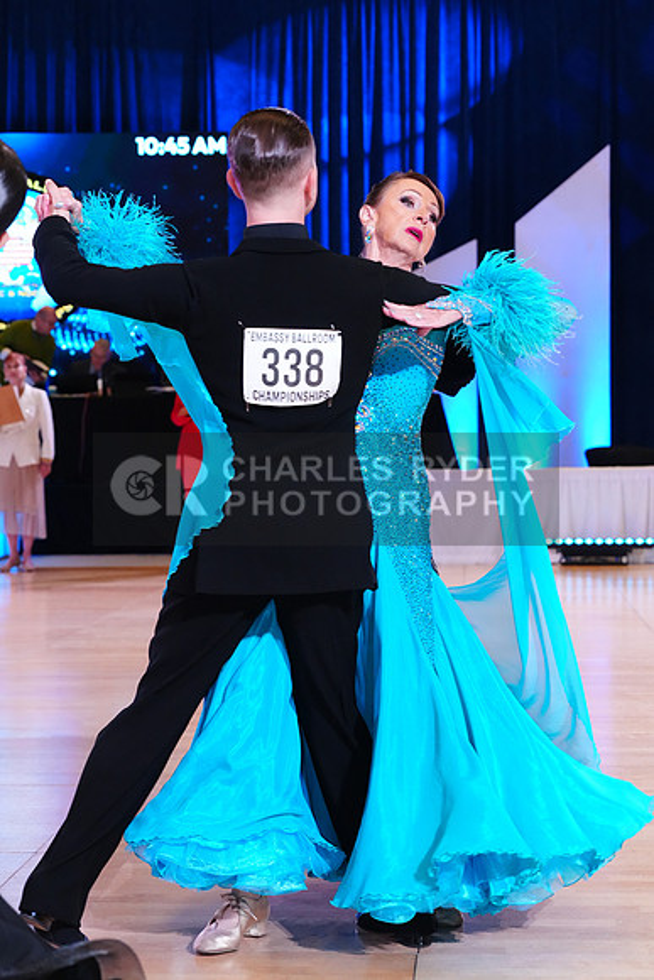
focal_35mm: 74
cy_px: 490
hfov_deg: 18.4
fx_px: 2015
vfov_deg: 27.3
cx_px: 327
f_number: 5.6
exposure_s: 1/250
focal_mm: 74
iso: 4000
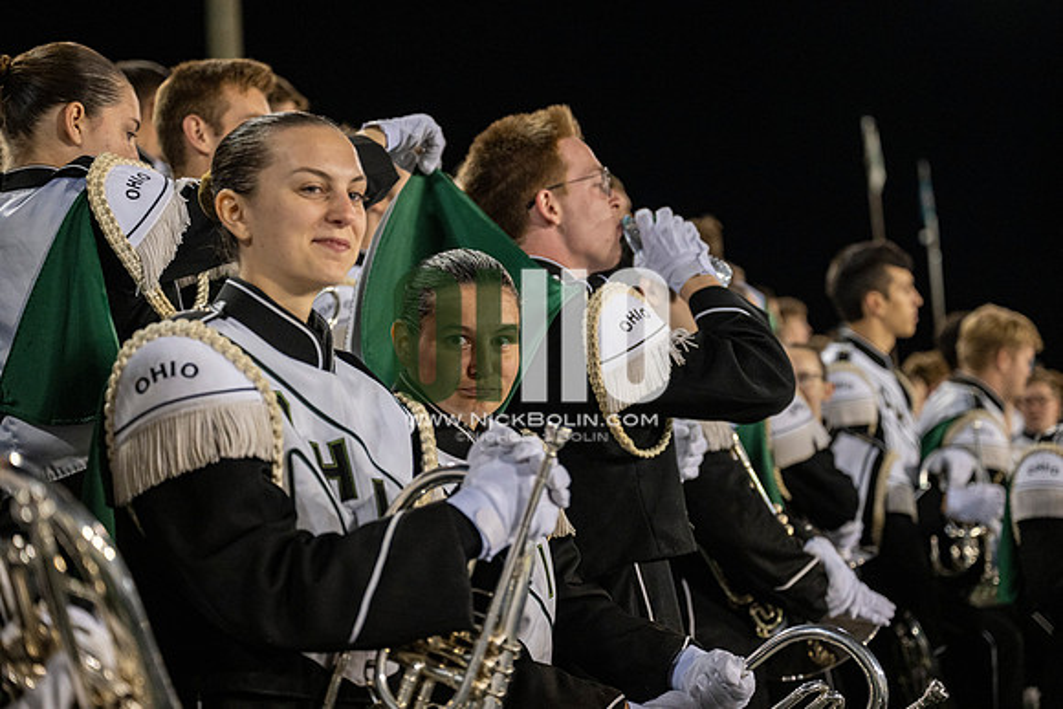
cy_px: 354
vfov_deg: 19.5
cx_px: 532
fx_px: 2067
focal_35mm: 70
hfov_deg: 28.8
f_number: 3.2
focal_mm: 70
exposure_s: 1/500
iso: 2000
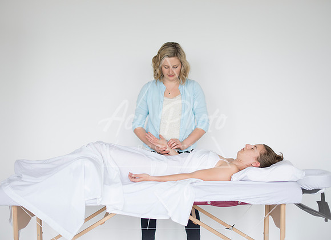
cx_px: 159
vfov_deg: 24.7
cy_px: 108
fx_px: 549
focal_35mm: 58
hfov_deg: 33.5
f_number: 2
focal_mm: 50
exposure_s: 1/400
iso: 200
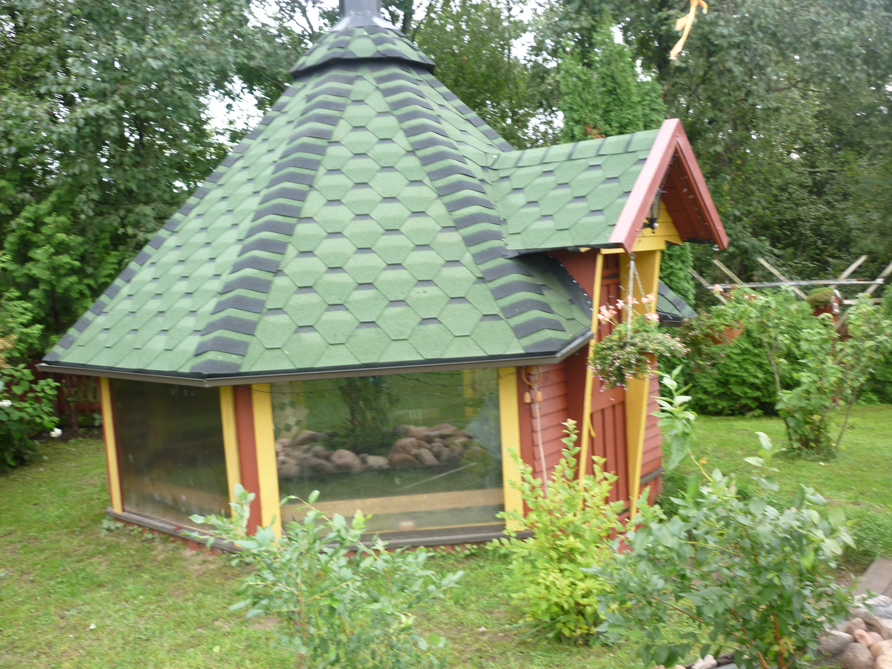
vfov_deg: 42.9
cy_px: 334
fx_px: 850
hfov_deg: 55.4
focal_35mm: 33
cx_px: 446
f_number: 2.8
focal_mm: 5.5
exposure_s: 1/30
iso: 100
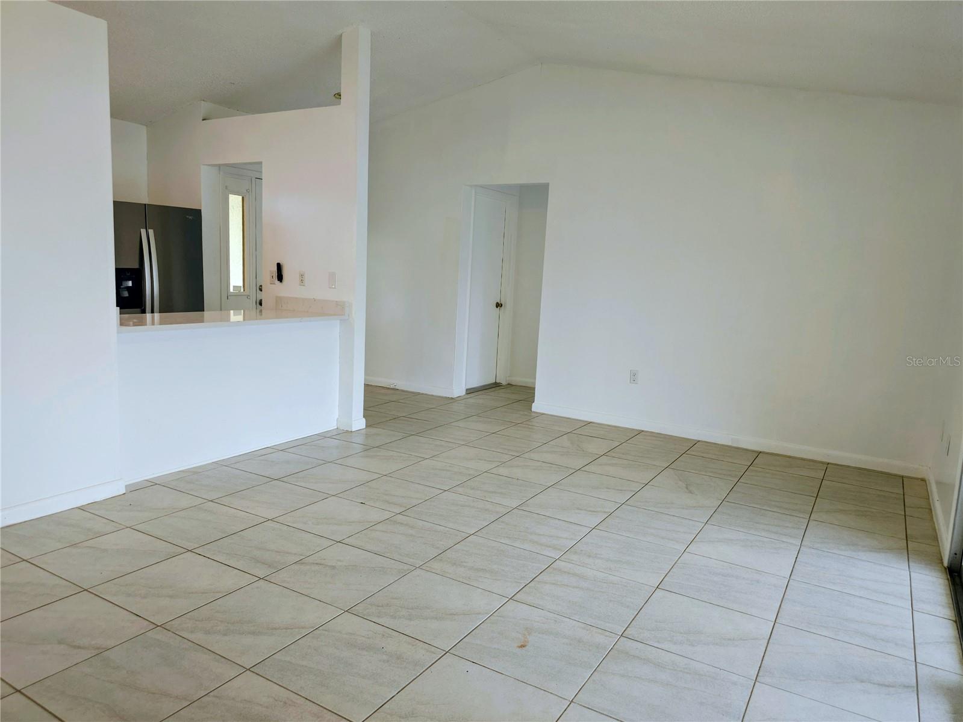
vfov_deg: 58.9
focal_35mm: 23
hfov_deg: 73.9
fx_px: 640
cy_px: 361
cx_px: 482
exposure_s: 1/60
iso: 50
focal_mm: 6.3
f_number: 1.7
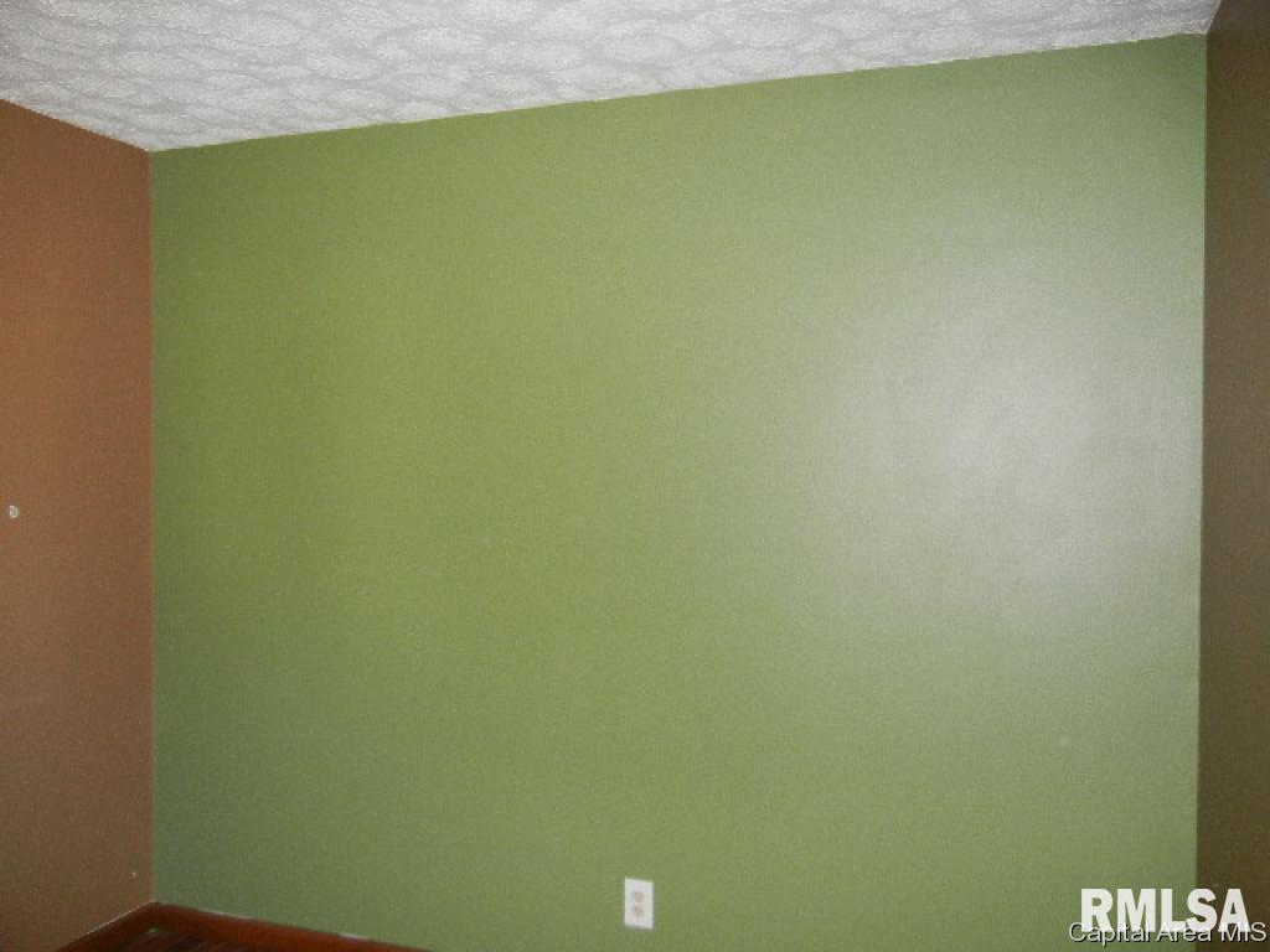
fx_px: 1101
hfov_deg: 60.0
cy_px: 476
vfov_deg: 46.8
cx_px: 635
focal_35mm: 30
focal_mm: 5.4
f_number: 3.5
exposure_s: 1/30
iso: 445
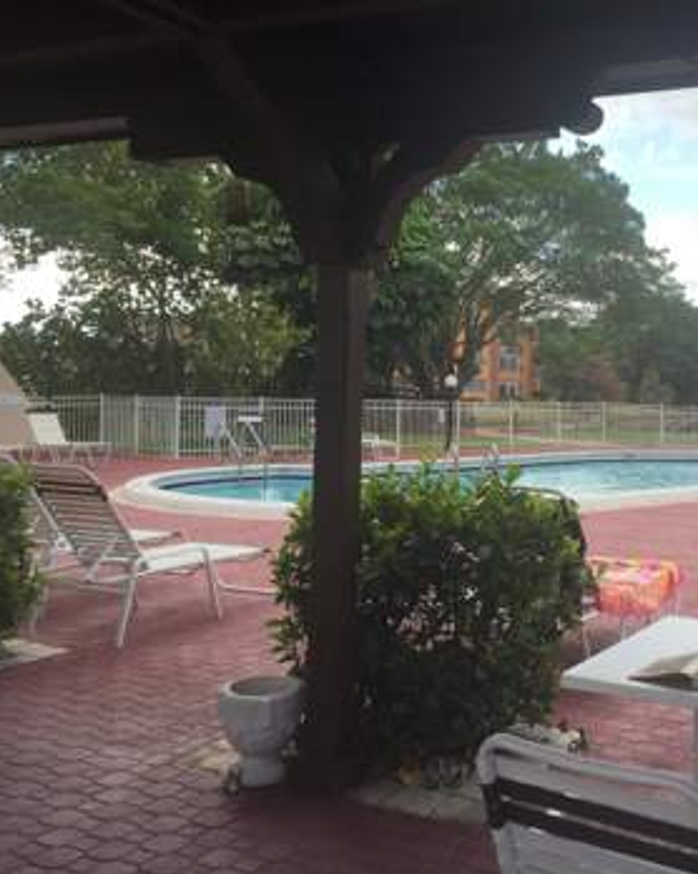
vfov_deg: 46.9
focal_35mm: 39
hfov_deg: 37.1
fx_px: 1008
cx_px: 540
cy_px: 431
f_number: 2.2
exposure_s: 1/706
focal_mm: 4.15
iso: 32
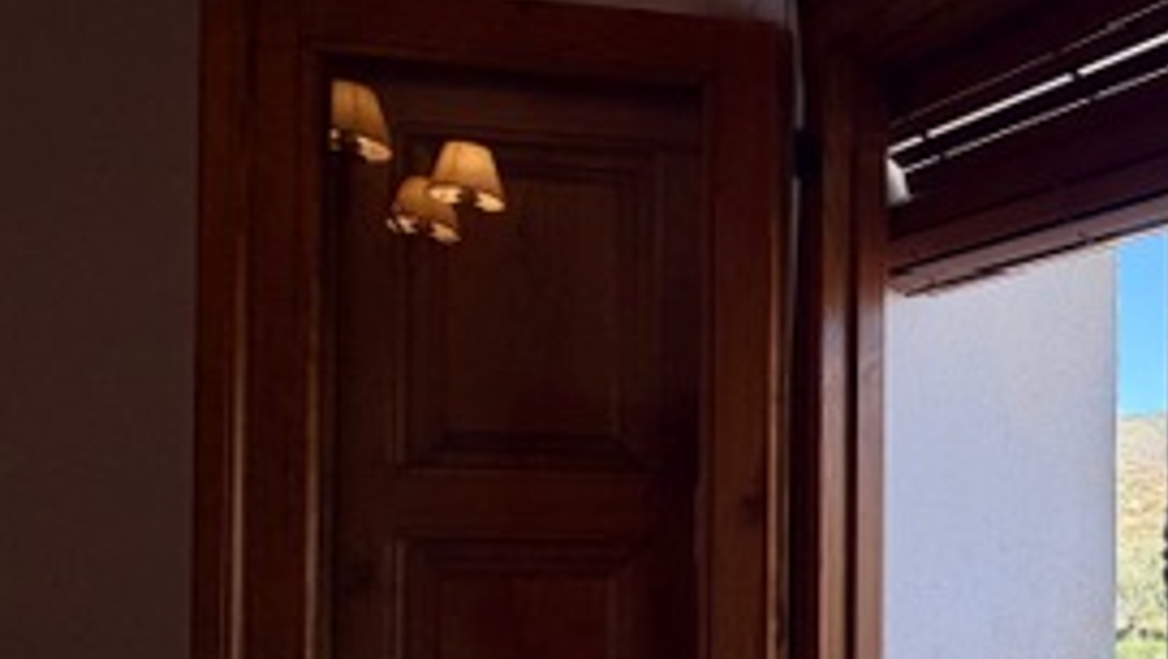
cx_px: 1155
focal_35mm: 36
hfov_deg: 46.7
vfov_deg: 31.5
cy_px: 581
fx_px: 1116
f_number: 2.2
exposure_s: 1/100
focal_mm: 2.22
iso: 16
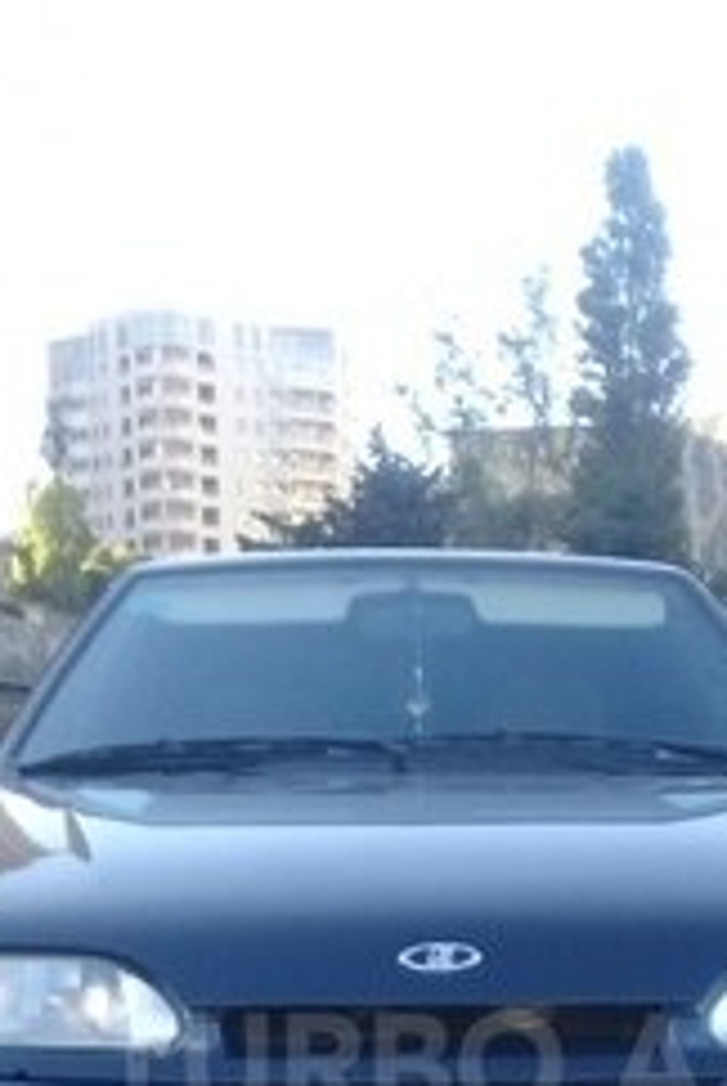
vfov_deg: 28.7
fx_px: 1993
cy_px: 1064
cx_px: 444
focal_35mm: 66
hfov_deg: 20.6
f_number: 2.2
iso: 50
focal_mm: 3.3
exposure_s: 1/122
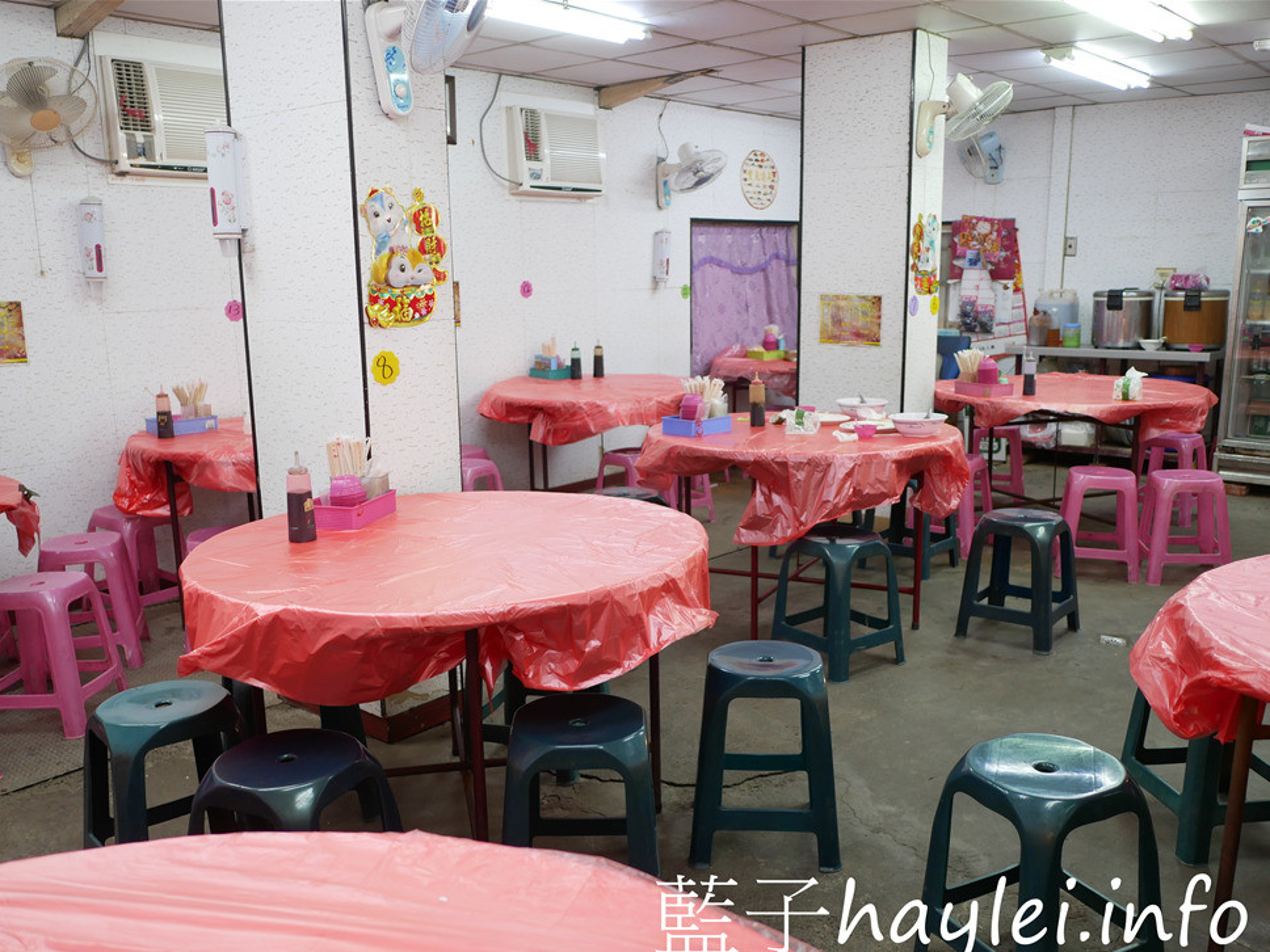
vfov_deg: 45.4
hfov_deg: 58.3
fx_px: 1137
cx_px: 648
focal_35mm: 31
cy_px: 490
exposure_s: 1/60
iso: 200
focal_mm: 15
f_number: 1.7
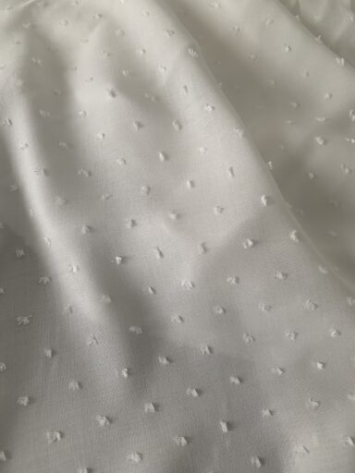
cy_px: 236
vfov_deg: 67.3
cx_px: 178
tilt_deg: -62.4
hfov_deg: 53.1
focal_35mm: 26
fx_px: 356
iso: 100
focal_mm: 4.25
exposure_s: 1/63
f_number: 1.8
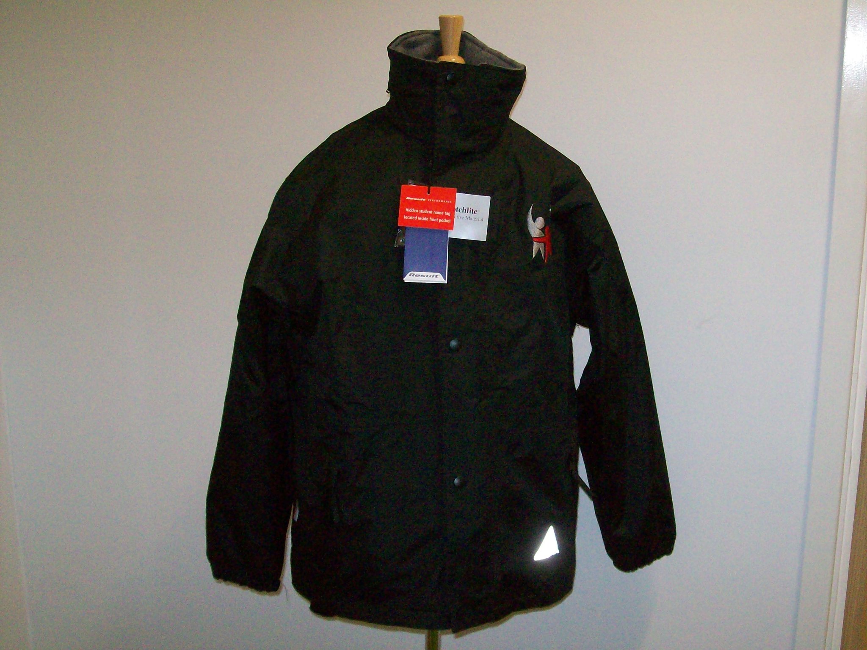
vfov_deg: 32.2
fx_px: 1127
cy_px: 325
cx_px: 434
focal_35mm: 45
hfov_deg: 42.1
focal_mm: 7.6
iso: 400
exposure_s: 1/147
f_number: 3
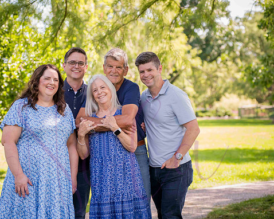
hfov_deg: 19.6
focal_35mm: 98
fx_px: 794
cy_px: 110
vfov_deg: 15.7
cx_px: 114
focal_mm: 86
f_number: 4
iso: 400
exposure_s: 1/320
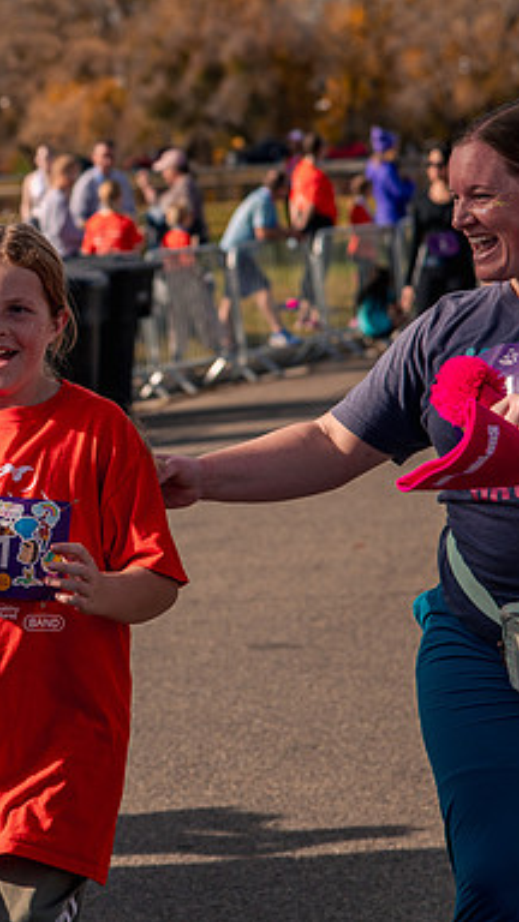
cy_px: 384
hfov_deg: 7.7
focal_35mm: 157
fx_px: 3841
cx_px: -56
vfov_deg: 13.7
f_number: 5
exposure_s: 1/800
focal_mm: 85
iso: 200
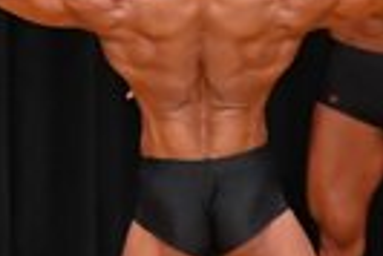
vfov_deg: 1.4
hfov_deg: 2.0
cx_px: 27
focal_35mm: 1011
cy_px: 198
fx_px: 10768
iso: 4000
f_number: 5.6
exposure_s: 1/400
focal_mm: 116
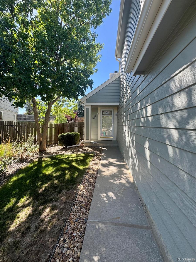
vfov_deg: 102.1
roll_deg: -1.4
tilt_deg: -4.4
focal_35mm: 14
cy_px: 131
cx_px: 98
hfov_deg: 85.7
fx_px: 106
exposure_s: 1/327
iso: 40
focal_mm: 2.22
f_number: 2.2
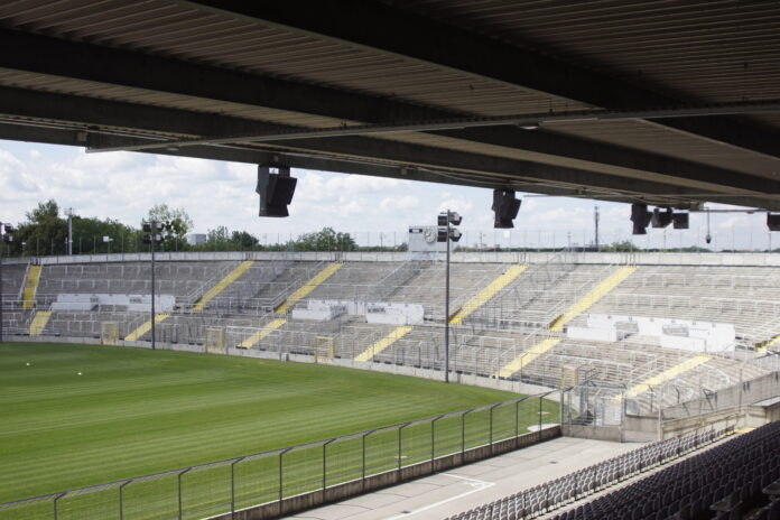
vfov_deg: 31.9
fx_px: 910
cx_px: 390
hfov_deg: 46.4
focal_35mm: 42
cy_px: 260
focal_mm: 28
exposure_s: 1/320
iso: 100
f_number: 5.6
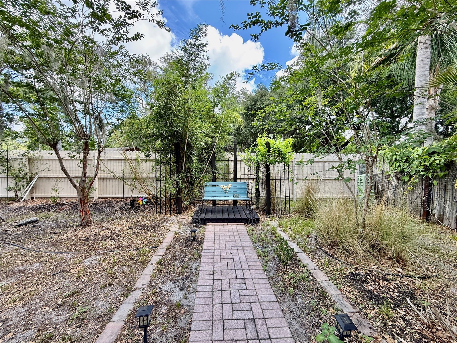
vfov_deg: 85.7
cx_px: 228
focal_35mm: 14
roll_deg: -0.2
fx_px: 185
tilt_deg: -1.7
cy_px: 172
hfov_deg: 102.1
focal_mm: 2.22
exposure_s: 1/164
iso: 50
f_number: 2.2
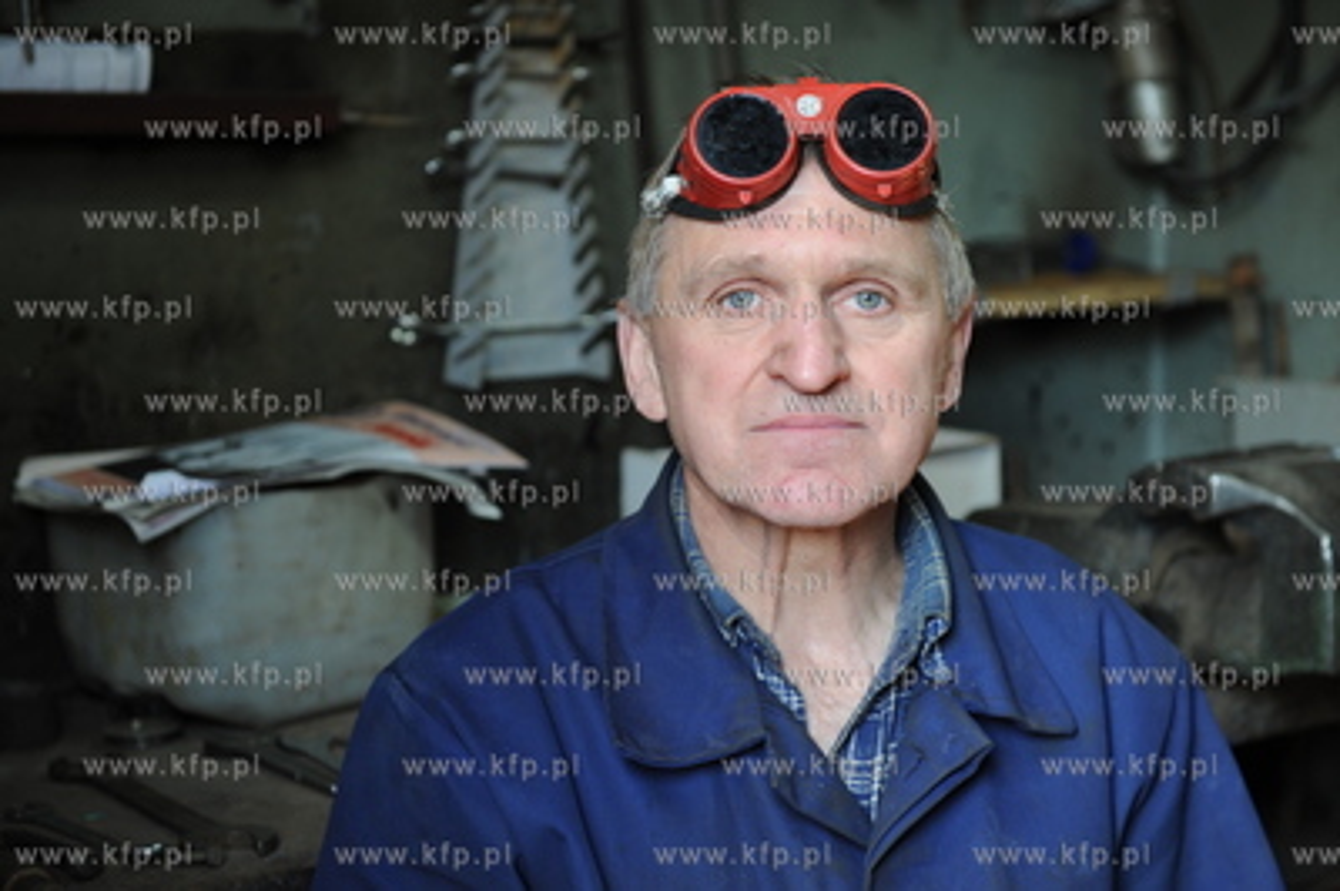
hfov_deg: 28.9
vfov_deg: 19.4
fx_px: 2603
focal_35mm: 70
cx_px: 670
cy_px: 446
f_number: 4
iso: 400
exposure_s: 1/80
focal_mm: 70
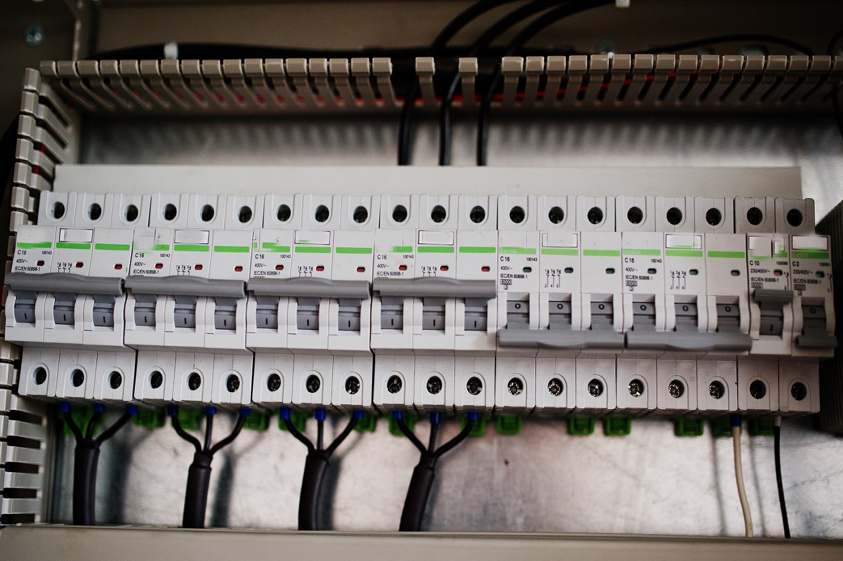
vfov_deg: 37.8
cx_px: 422
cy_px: 280
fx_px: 819
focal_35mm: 35
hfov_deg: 54.5
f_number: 1.8
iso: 500
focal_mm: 35
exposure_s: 1/500
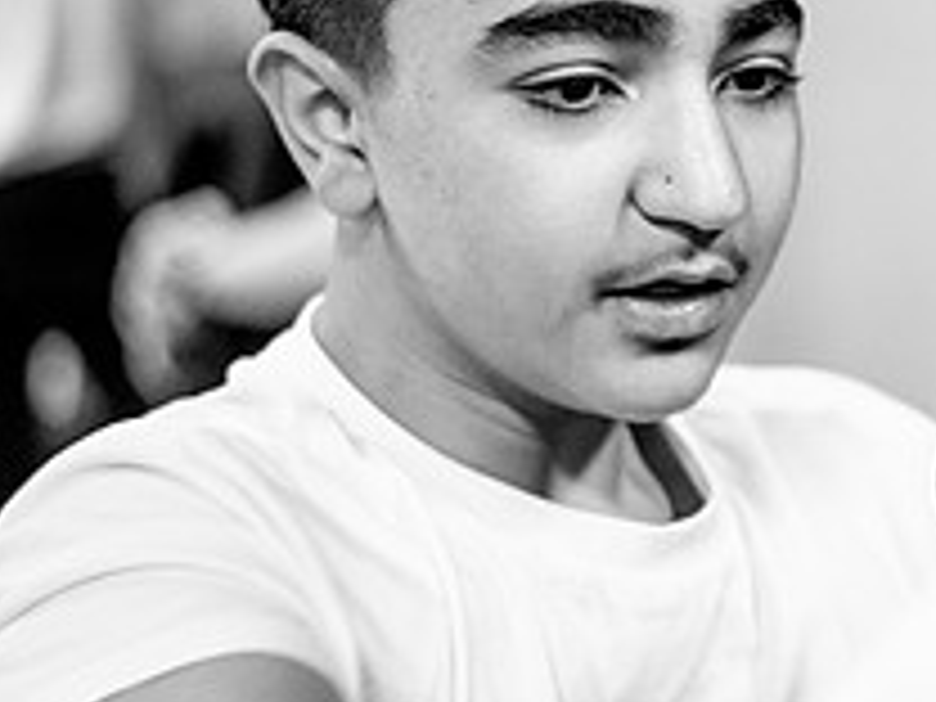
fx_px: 3623
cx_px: 945
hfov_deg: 14.5
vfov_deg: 11.1
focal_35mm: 134
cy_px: 344
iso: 3200
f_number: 1.8
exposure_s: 1/500
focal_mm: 50
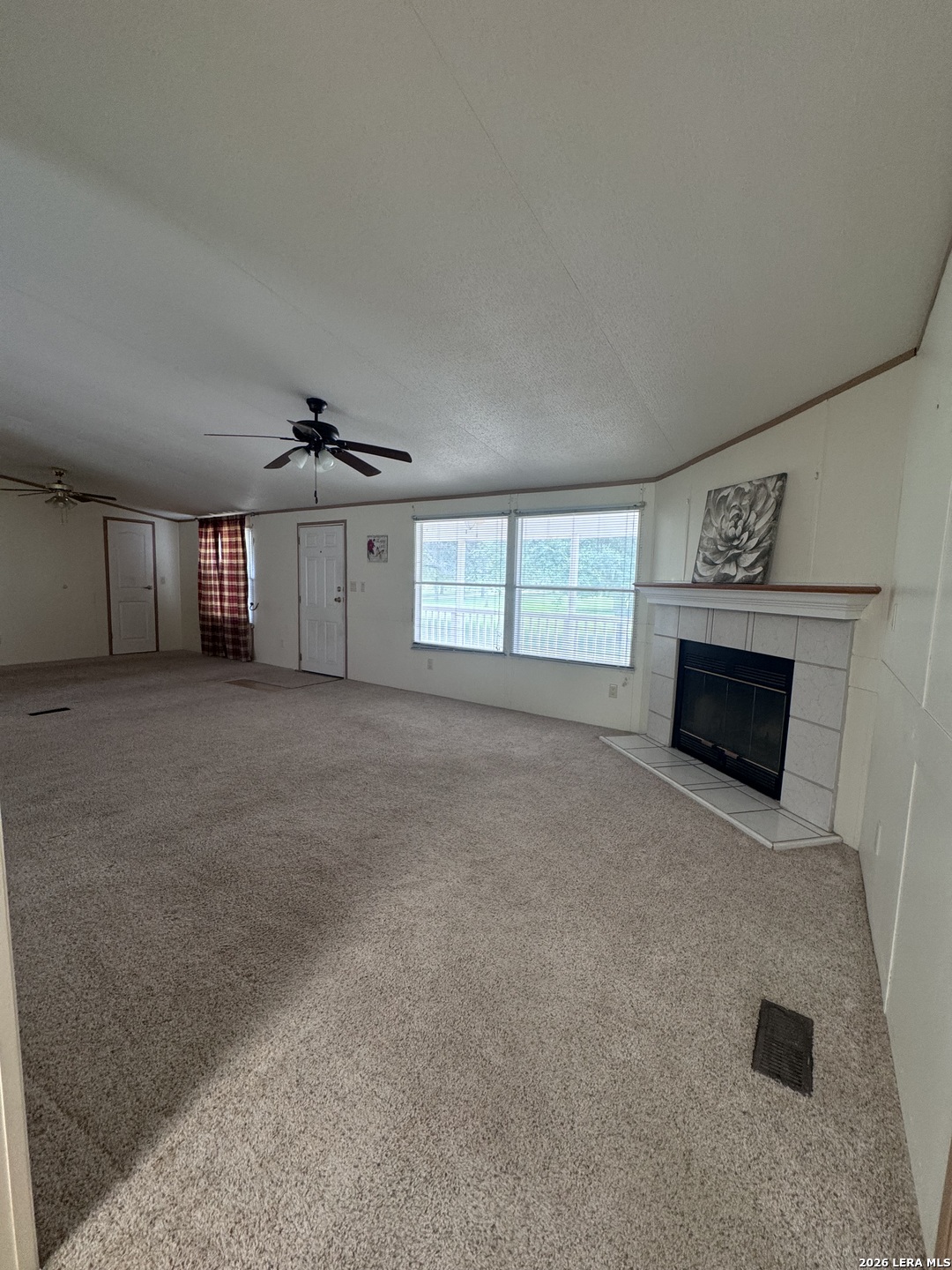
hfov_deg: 85.7
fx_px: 513
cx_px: 476
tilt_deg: -5.7
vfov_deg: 102.1
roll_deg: -1.1
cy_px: 635
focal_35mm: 14
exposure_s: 1/60
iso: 160
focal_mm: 2.22
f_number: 2.2
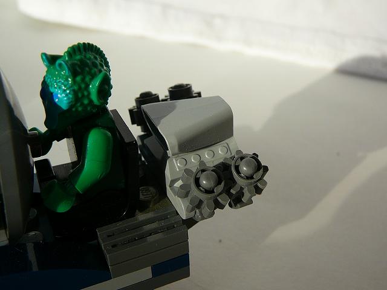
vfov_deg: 32.2
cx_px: 194
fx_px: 503
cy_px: 145
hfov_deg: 42.1
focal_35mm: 45
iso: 80
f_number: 3.2
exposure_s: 1/640
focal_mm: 6.7
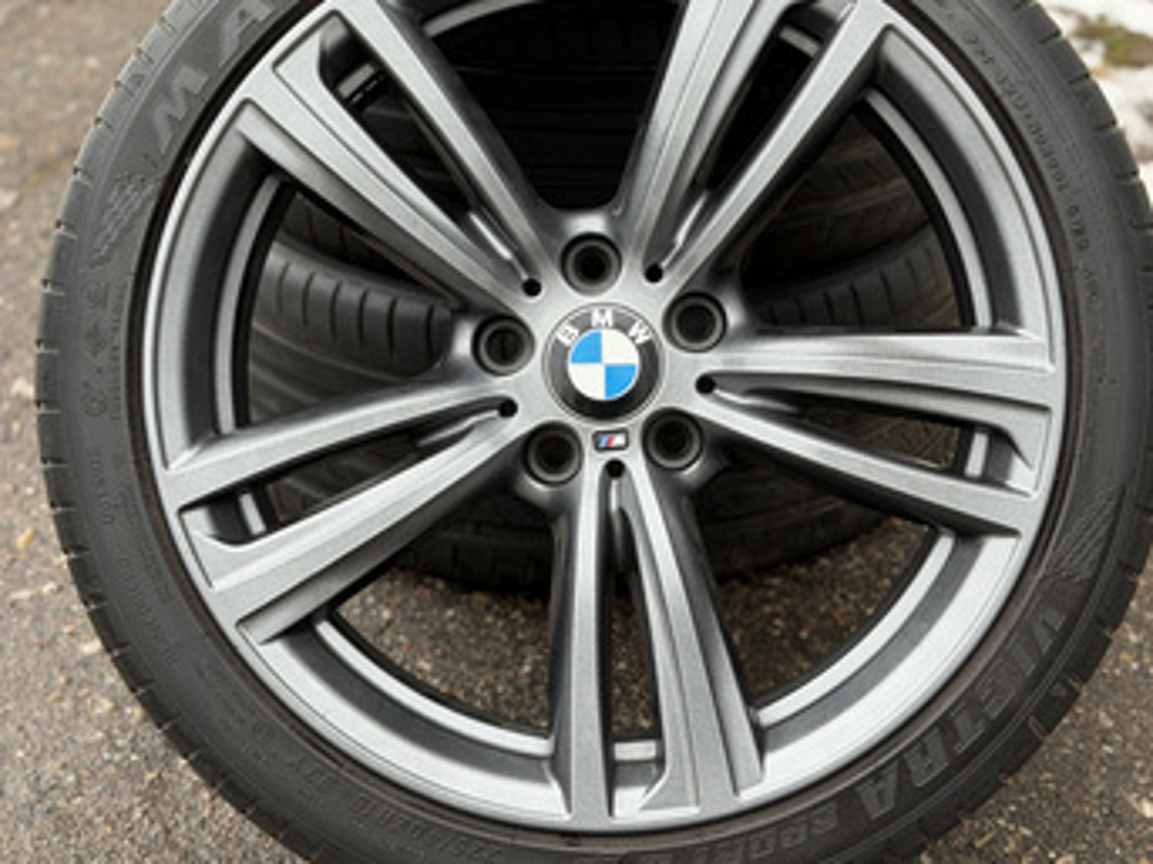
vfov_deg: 20.9
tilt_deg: -23.6
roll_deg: +2.1
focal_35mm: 70
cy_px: 276
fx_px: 2331
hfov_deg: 27.8
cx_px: 603
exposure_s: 1/123
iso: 100
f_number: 1.78
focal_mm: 6.76
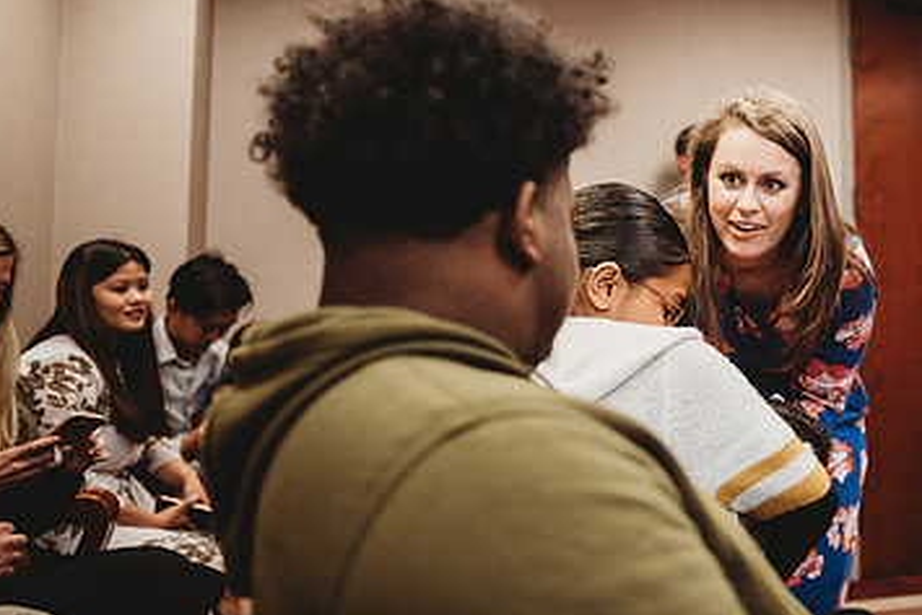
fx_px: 1102
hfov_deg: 42.9
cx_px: 766
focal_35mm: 43
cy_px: 230
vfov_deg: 31.1
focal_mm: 24
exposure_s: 1/250
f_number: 2
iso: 500
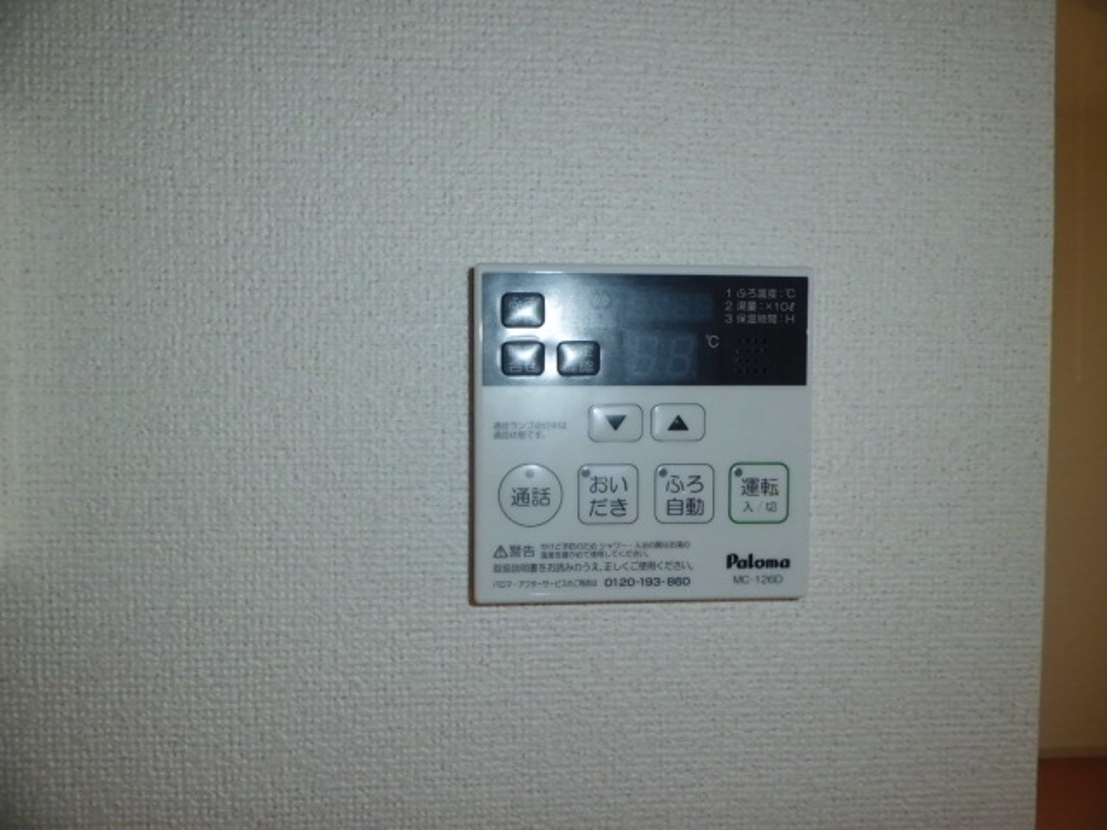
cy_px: 415
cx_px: 554
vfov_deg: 53.1
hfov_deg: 67.3
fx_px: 831
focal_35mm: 26
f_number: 2.8
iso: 64
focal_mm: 4.7
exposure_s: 1/125
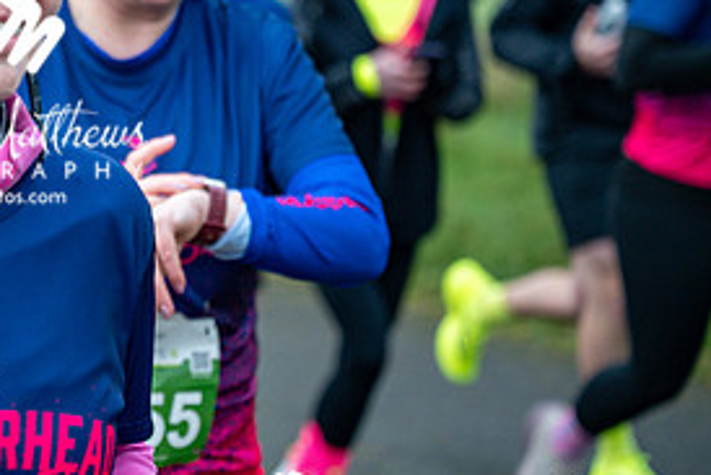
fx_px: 2924
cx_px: -29
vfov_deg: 9.3
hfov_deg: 13.6
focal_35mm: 148
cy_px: 90
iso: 450
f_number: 2.8
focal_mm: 70
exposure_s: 1/1250
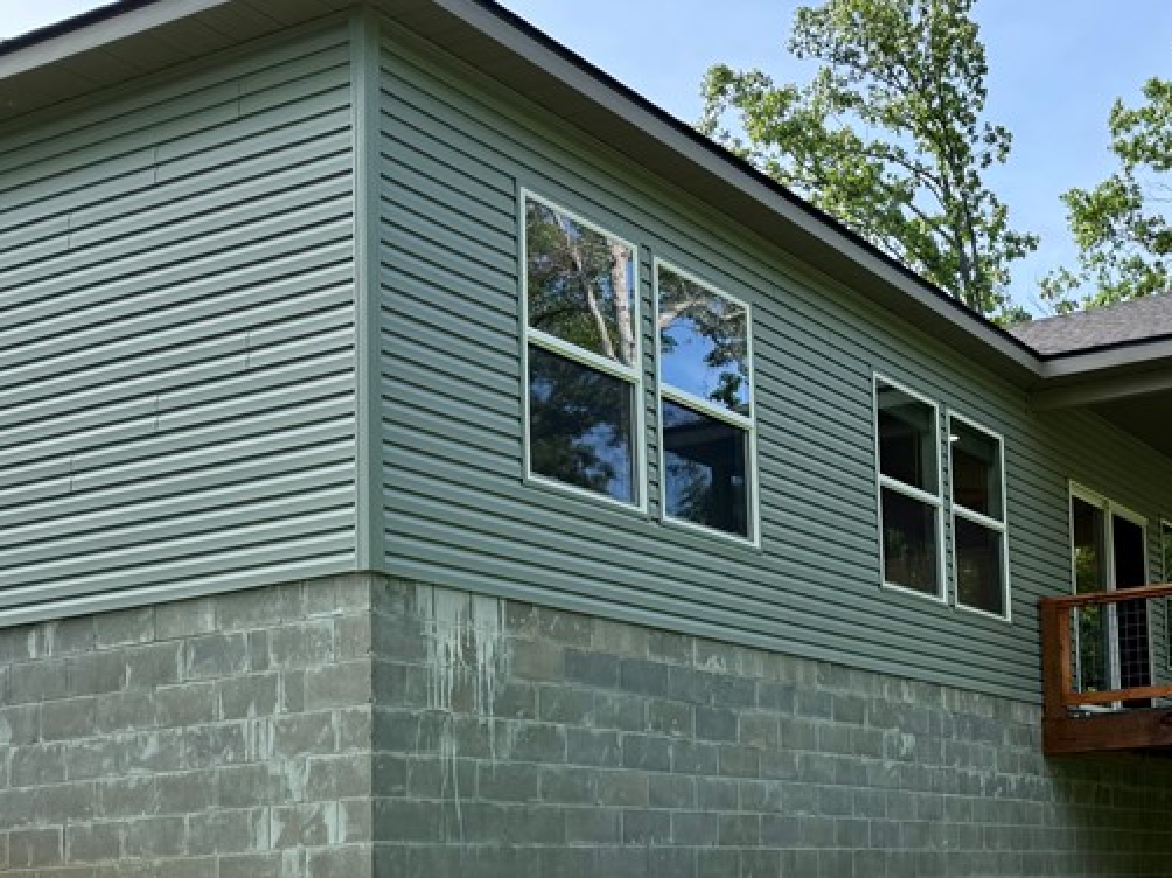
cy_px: 747
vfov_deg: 28.8
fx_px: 1658
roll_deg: +2.6
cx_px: 1132
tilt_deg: +5.0
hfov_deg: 35.7
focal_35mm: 49
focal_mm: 6.76
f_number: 1.78
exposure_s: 1/1076
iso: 80
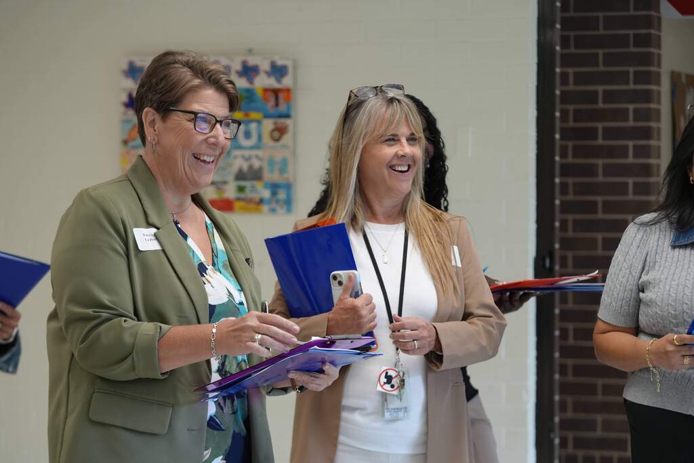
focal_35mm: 113
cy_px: 232
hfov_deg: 18.1
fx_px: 2179
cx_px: 347
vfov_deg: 12.1
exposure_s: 1/160
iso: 800
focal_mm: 113
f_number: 4
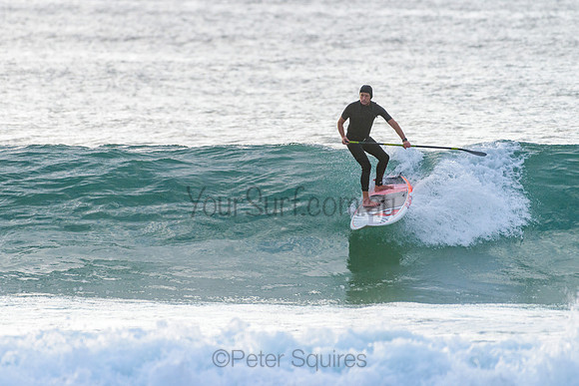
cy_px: 160
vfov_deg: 2.2
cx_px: 253
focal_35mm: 613
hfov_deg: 3.4
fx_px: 9867
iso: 640
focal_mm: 500
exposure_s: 1/2000
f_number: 5.6
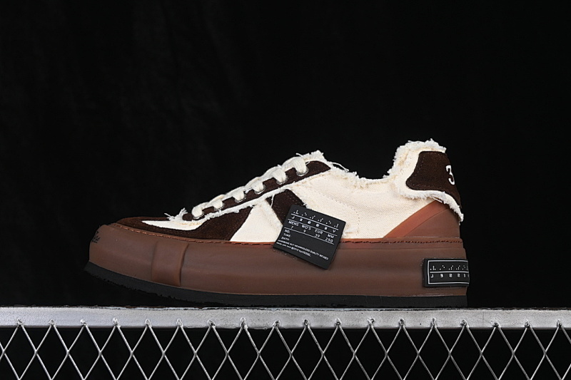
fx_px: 1189
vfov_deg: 18.2
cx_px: 286
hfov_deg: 27.0
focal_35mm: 75
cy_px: 190
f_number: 8
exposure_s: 1/80
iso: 160
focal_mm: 50
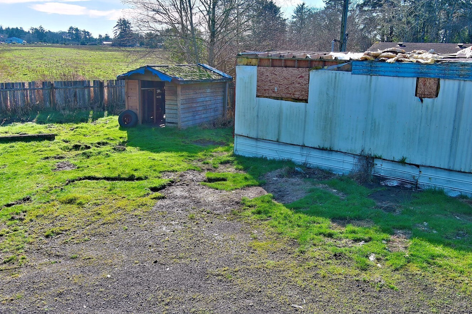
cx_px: 251
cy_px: 172
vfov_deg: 35.9
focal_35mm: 37
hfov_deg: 51.9
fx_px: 485
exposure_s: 1/608
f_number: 2.8
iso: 100
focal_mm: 10.57
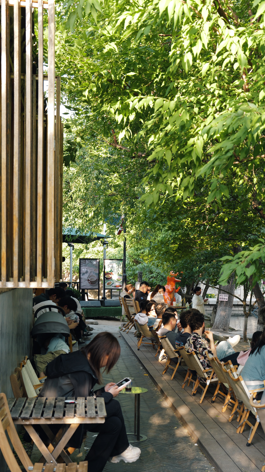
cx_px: 195
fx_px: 724
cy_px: 294
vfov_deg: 35.8
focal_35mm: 58
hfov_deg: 20.6
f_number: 5.6
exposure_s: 1/125
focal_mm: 43
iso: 800
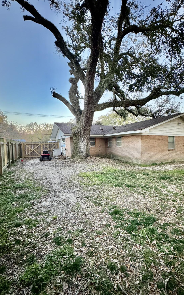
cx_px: 107
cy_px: 150
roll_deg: +0.9
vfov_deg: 94.4
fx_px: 136
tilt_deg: -4.1
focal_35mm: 17
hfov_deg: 67.6
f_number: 2.2
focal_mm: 2.22
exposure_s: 1/99
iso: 320
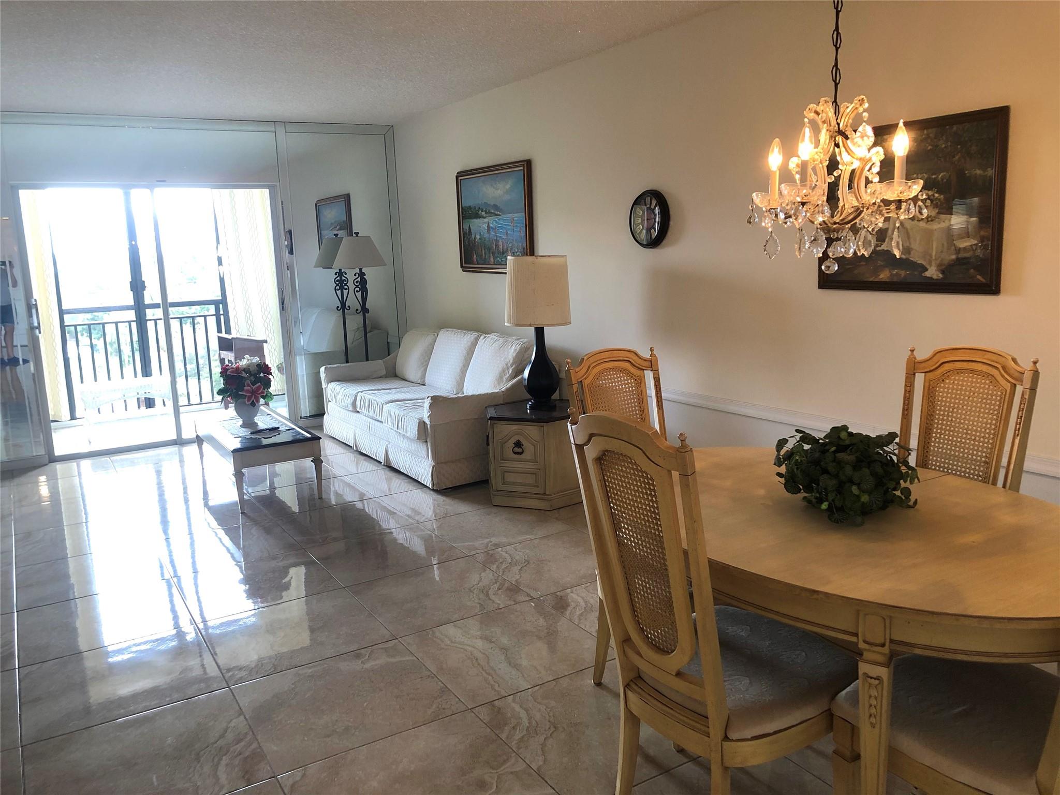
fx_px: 857
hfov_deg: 63.4
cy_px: 398
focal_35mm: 28
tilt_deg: -10.1
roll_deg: +2.6
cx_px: 530
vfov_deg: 49.7
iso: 25
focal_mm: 3.99
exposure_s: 1/30
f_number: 1.8
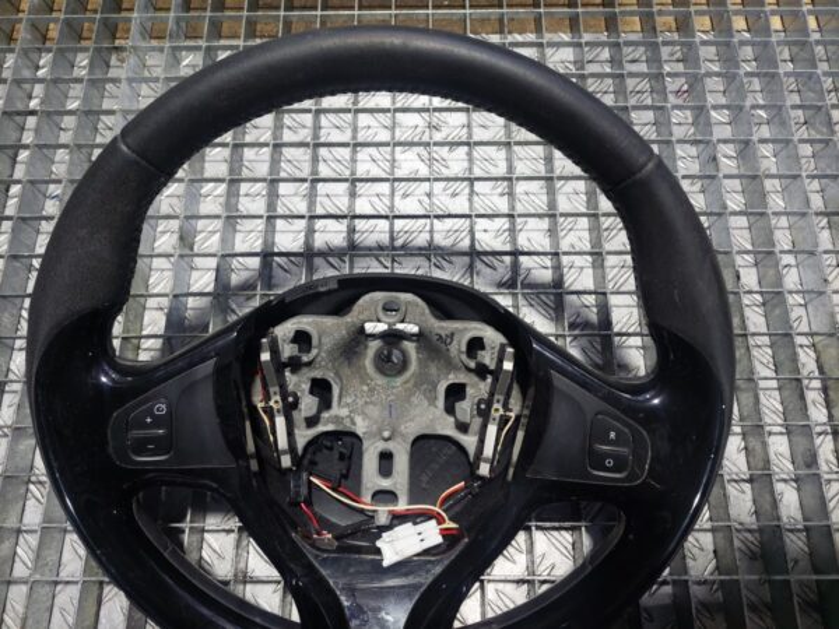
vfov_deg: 54.9
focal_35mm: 25
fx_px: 606
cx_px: 420
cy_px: 314
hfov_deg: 69.4
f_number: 1.8
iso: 200
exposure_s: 1/50
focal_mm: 5.23
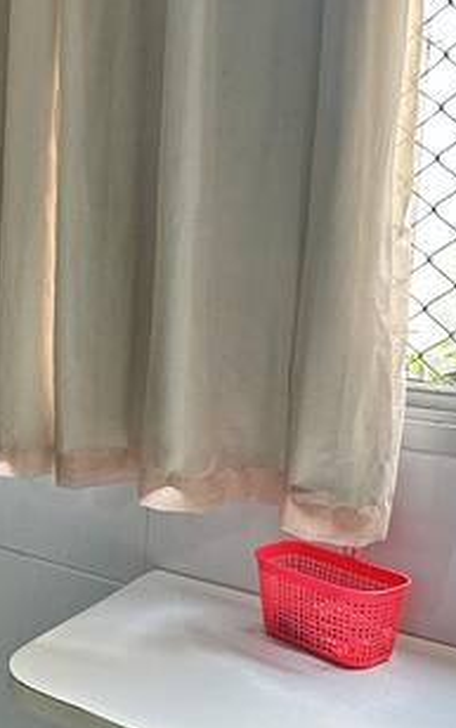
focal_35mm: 52
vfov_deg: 38.8
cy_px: 364
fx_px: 1032
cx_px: -125
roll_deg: -0.5
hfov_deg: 22.5
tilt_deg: -8.5
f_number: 2.2
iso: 100
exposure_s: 1/120
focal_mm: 2.22
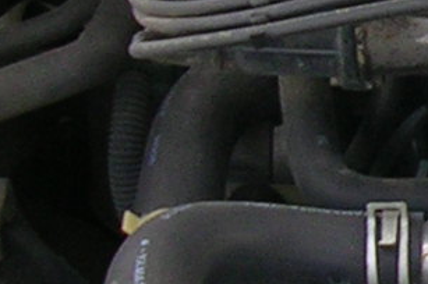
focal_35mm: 264
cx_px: 726
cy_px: -14
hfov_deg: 7.6
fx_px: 3135
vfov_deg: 5.2
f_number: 2.8
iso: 50
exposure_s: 1/242
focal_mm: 5.8
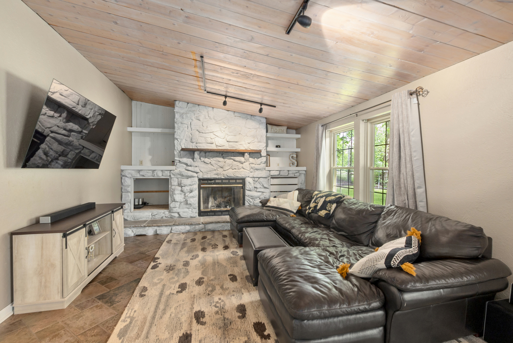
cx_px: 256
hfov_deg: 100.4
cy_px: 172
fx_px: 214
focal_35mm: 15
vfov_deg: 77.4
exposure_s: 1.6
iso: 320
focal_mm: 10
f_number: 8
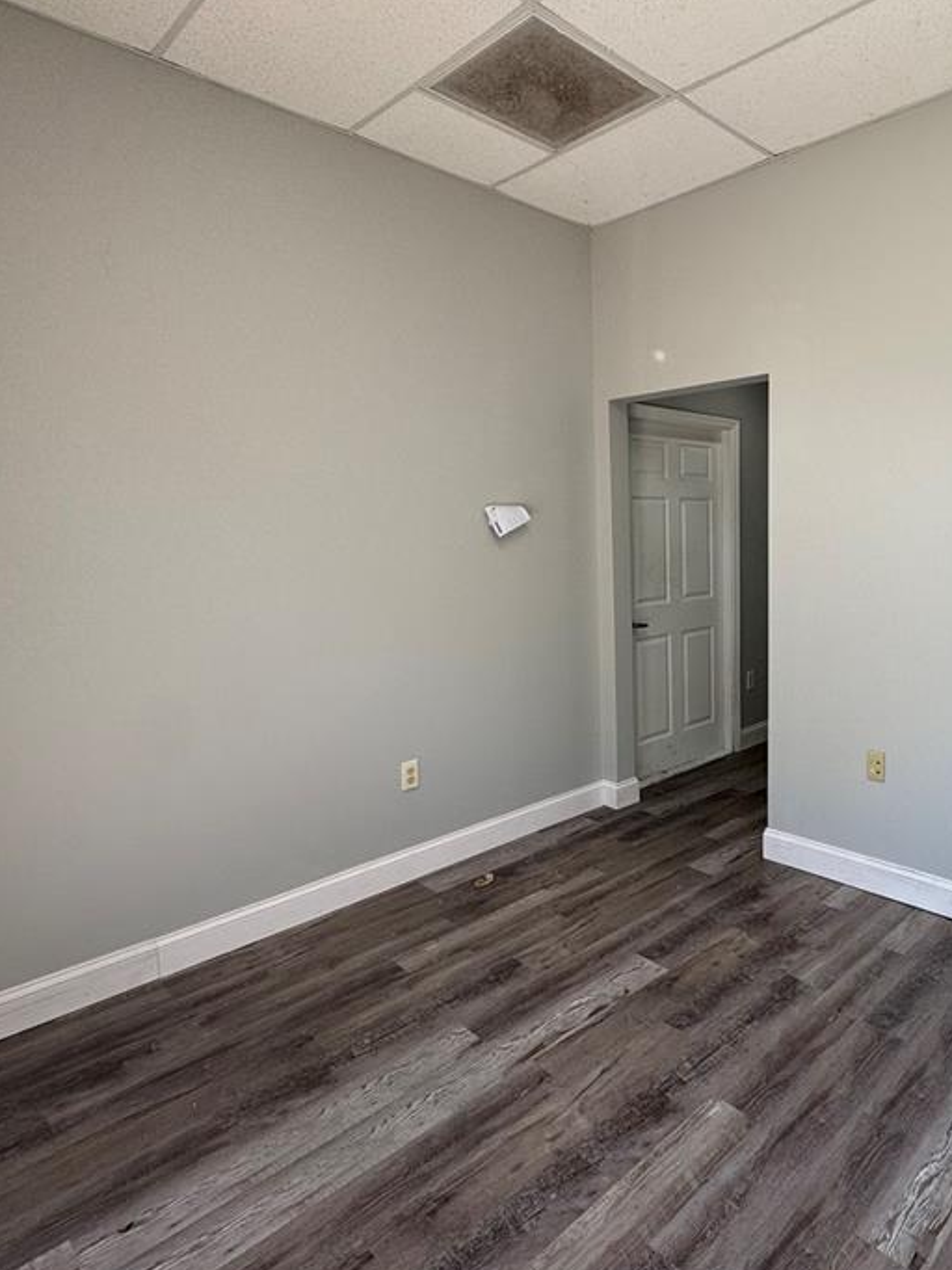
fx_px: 770
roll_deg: +0.4
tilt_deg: -6.5
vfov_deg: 79.0
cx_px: 677
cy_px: 612
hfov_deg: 61.0
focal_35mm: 21
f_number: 2.2
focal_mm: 2.22
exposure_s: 1/120
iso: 64
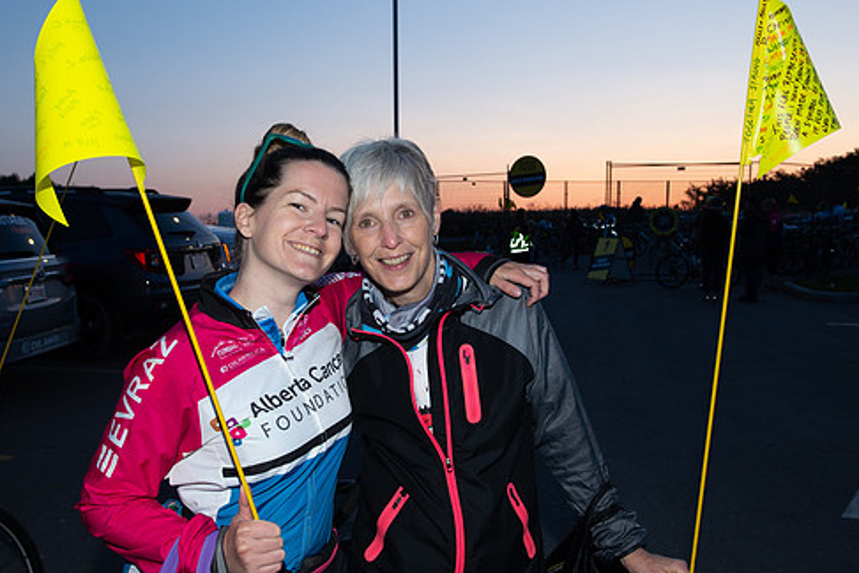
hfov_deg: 51.8
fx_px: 883
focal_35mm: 37
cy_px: 291
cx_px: 378
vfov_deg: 35.9
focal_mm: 31
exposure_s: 1/80
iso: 640
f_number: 8
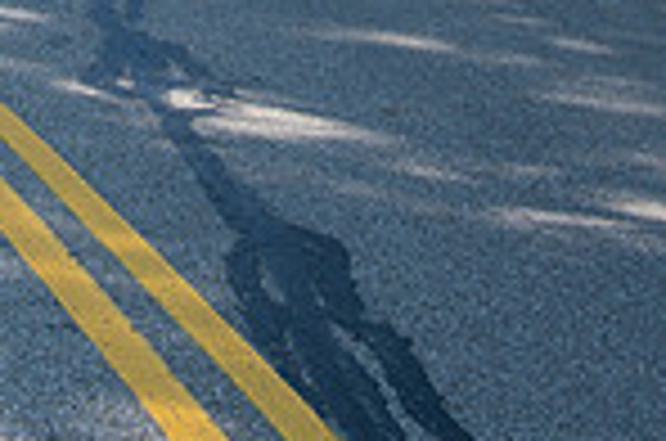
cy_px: -376
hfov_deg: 17.5
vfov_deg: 11.1
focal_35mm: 114
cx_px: -14
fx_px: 2104
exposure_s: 1/500
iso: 200
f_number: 5.6
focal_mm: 29
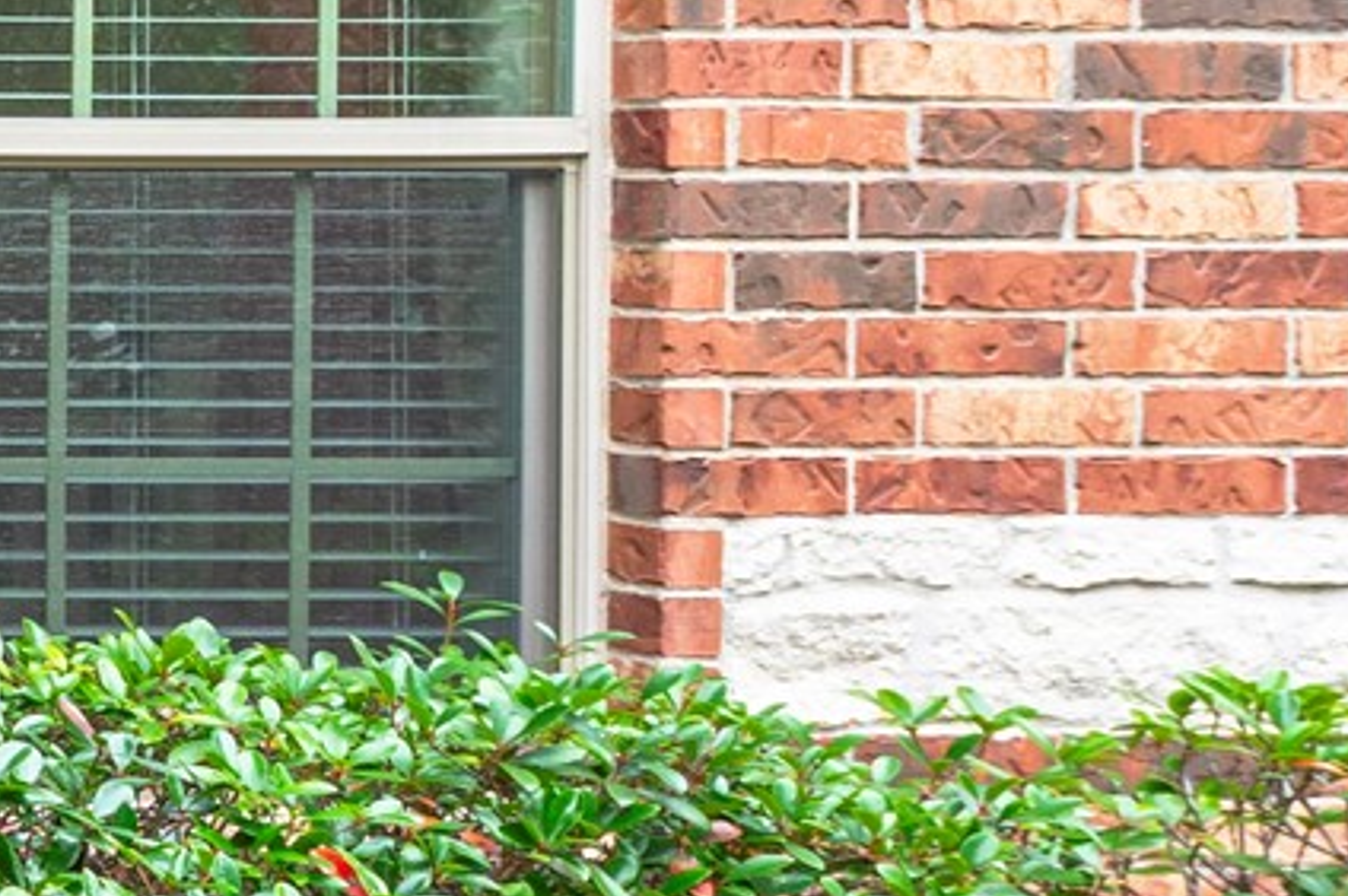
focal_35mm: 82
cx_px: -2054
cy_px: 203
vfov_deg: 16.5
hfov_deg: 14.2
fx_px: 3068
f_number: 10
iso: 125
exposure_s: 1/50
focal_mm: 16
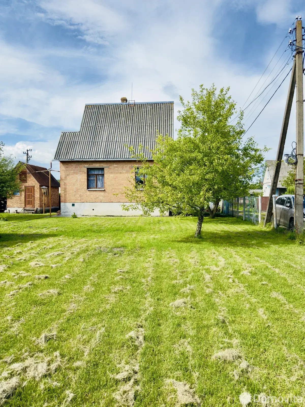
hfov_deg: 56.8
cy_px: 204
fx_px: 282
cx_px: 152
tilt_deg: -0.9
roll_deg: -0.8
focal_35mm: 24
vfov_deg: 71.6
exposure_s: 1/6024
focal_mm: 6.76
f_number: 1.78
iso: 100
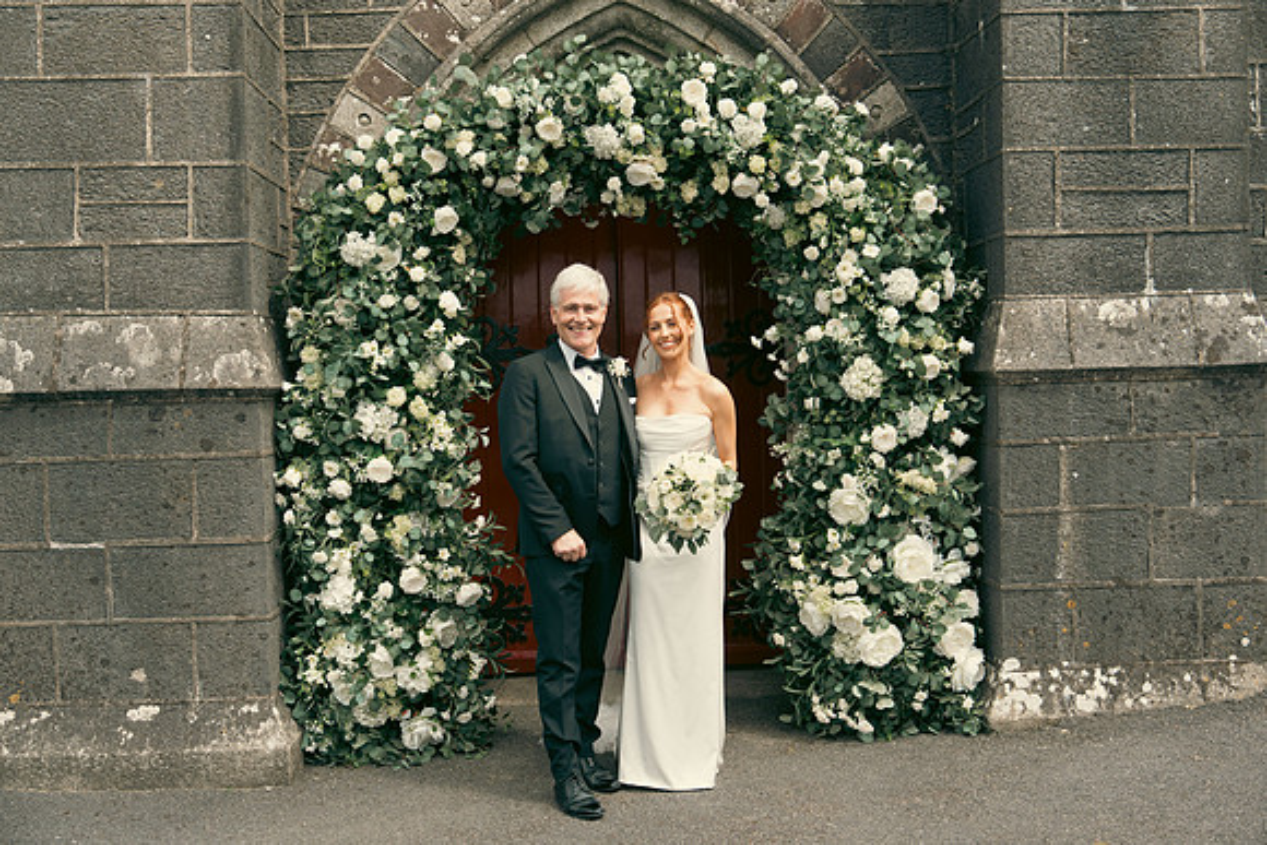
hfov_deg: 53.1
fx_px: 1267
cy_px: 422
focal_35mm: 36
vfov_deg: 36.9
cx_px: 634
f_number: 3.5
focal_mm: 36
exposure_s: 1/640
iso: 125
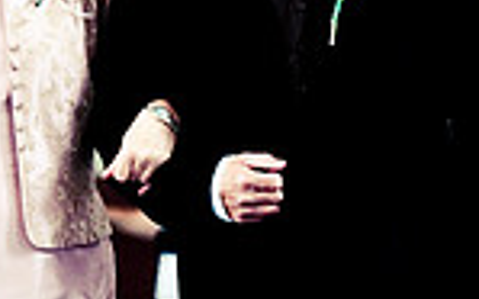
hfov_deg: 2.8
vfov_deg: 1.8
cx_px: 347
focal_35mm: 745
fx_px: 9722
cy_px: -59
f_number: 2.8
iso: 200
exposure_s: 1/60
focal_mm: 125
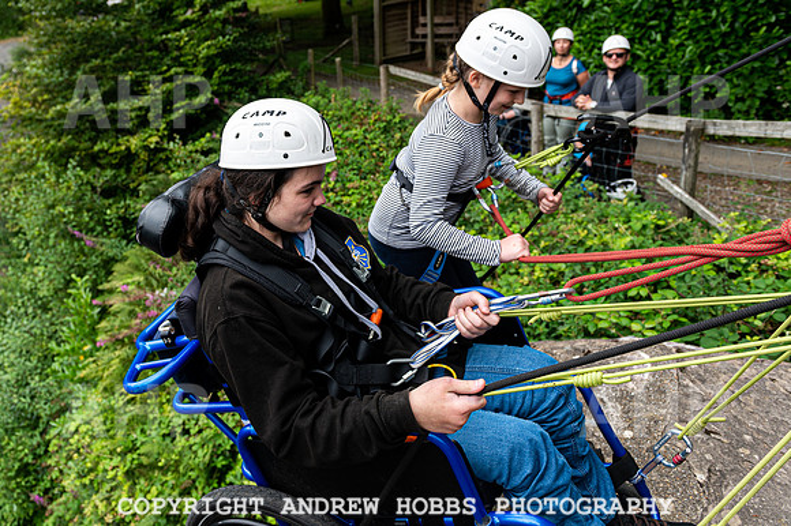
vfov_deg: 43.8
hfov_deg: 61.9
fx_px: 650
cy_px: 202
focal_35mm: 30
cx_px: 303
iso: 100
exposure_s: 1/200
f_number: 4
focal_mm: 24
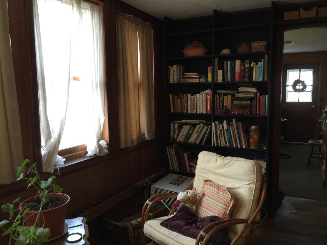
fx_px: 274
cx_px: 164
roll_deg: +0.5
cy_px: 122
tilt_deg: -8.0
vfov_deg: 48.2
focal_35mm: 29
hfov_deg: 61.7
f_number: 2.2
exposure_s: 1/30
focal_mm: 4.15
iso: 40
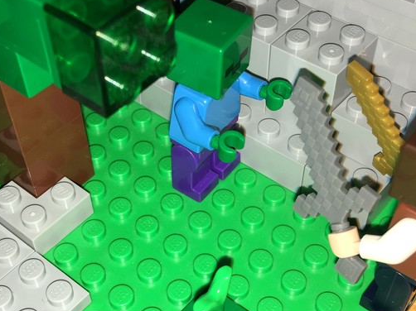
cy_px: 175
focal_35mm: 52
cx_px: 195
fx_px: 625
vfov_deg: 28.0
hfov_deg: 36.8
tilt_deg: -49.5
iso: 25
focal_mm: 4.15
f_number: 2.2
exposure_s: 1/133
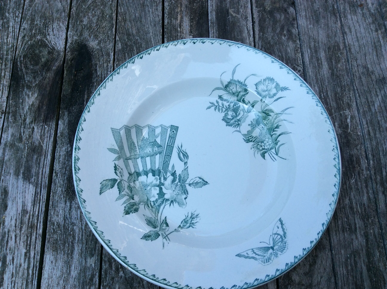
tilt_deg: -68.3
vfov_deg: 44.1
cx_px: 194
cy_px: 144
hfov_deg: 56.9
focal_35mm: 32
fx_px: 357
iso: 32
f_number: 2.4
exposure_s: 1/384
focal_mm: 3.3
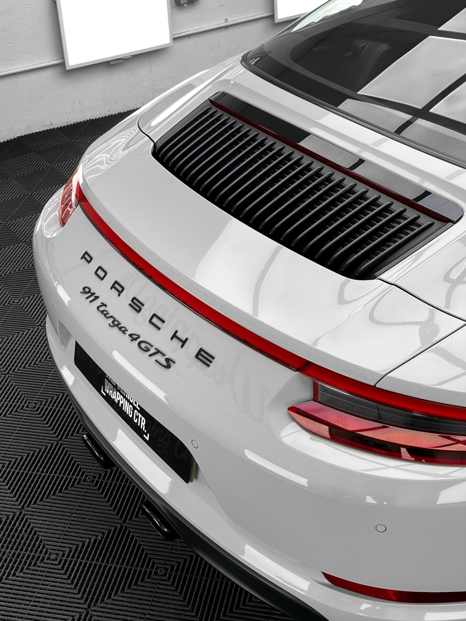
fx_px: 933
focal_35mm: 52
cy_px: 310
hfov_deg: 28.0
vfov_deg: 36.8
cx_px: 233
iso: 40
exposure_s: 1/115
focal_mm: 6
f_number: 2
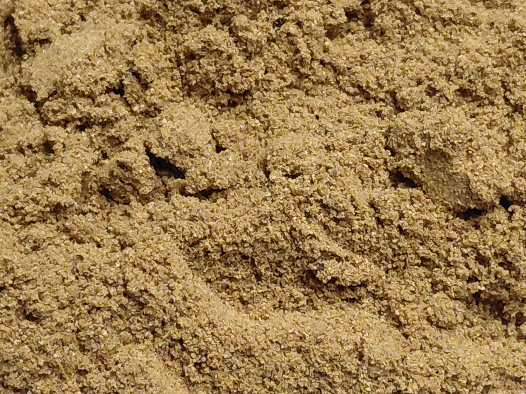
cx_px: 263
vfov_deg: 54.9
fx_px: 380
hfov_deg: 69.4
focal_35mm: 25
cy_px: 197
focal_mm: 4.69
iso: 250
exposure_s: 1/50.1
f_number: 1.8
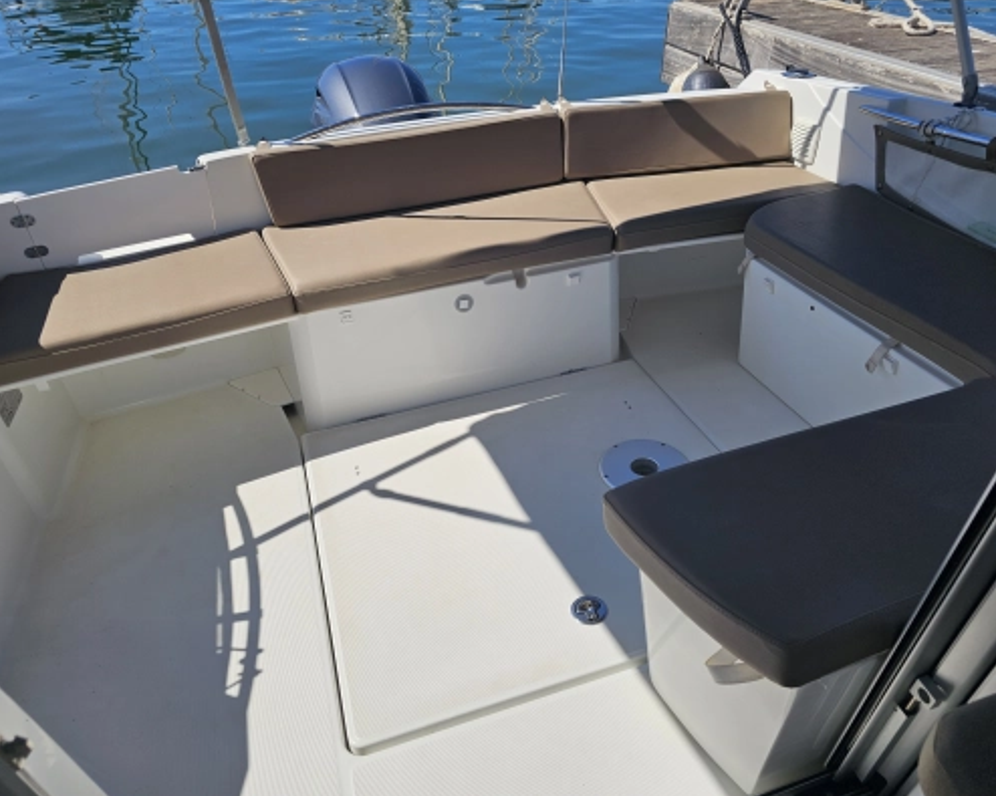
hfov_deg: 68.1
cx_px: 504
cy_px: 388
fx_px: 737
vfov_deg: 56.8
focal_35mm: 25
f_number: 1.7
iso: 10
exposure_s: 1/1232
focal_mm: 6.3
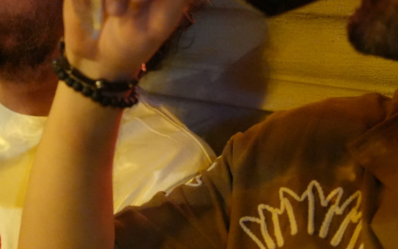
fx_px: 1041
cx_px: 29
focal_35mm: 96
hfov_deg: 21.1
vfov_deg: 13.6
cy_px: 66
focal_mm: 35
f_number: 2.2
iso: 12800
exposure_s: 1/160
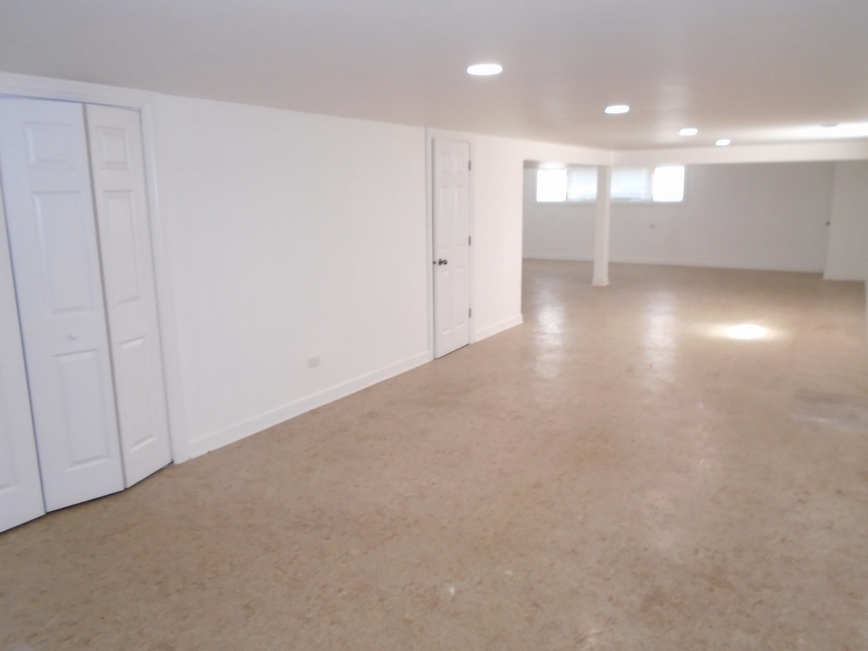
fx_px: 652
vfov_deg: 53.1
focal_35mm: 26
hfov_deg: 67.3
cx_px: 434
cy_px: 326
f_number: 3.2
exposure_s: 1/30
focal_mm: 4.6
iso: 400
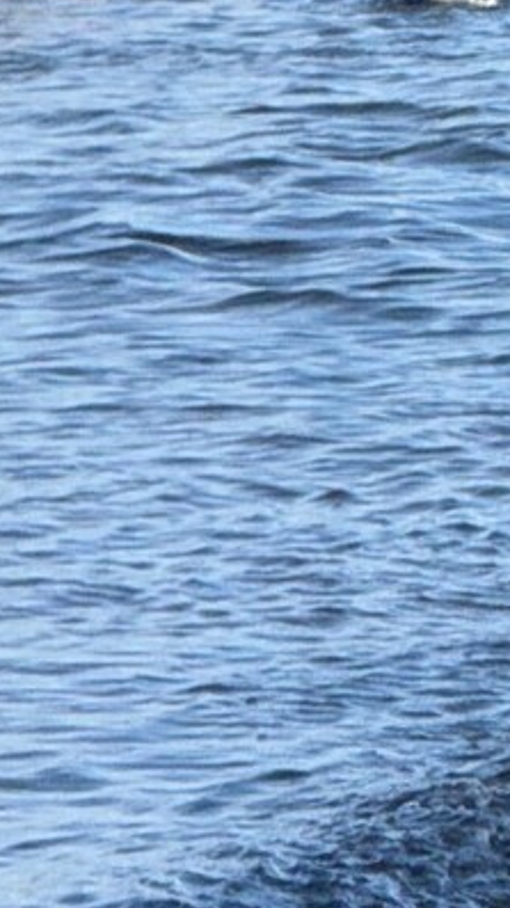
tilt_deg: -1.2
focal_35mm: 474
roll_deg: +0.6
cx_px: 1109
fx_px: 11408
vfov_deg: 4.5
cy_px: -403
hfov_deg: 2.5
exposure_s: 1/1227
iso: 40
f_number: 2.8
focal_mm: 15.66
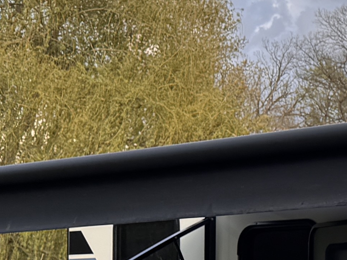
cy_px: 427
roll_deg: -1.2
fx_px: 1413
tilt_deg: -2.5
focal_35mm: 141
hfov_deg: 11.5
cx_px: 844
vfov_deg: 10.1
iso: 80
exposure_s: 1/995
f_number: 1.78
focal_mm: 6.76
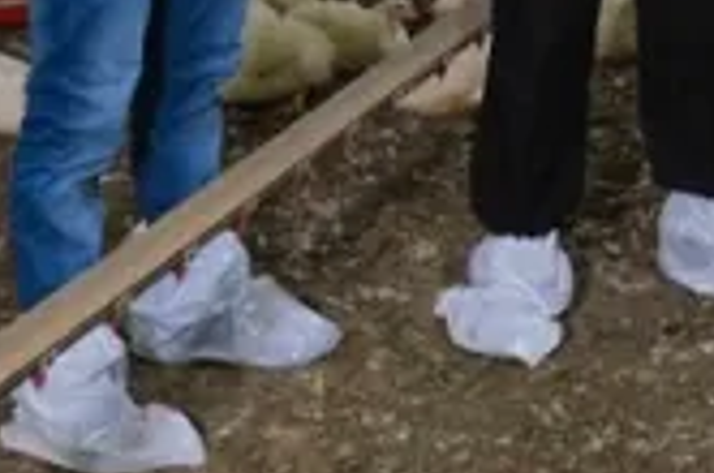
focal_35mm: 145
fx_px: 2870
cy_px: -335
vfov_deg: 9.1
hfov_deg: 13.6
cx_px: 963
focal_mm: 26.6
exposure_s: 1/60
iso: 4000
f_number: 4
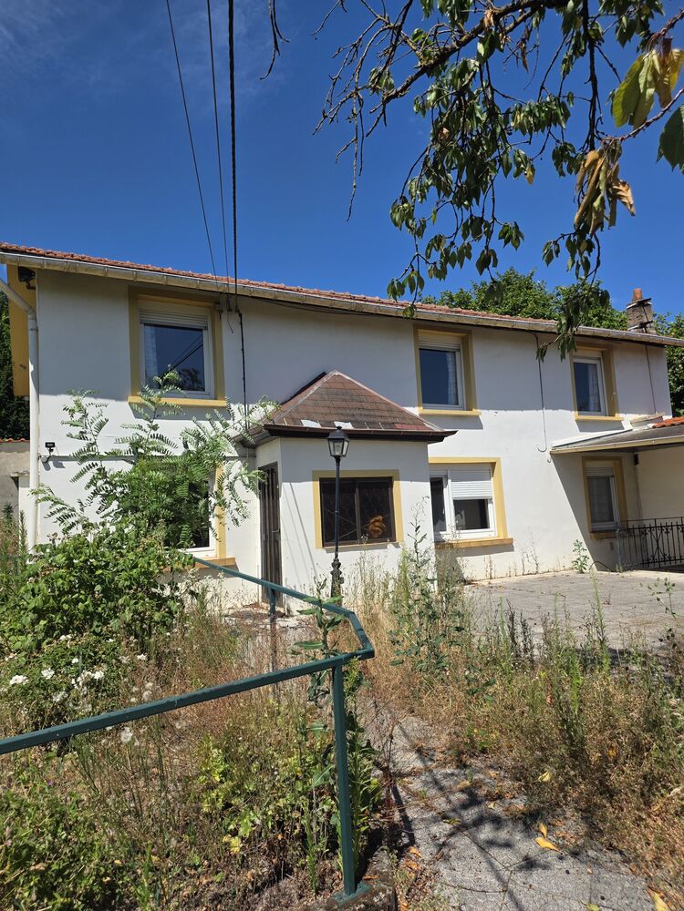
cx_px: 342
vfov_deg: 73.9
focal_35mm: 23
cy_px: 456
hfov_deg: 58.9
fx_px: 606
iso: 80
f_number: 1.7
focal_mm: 6.25
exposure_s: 1/6809
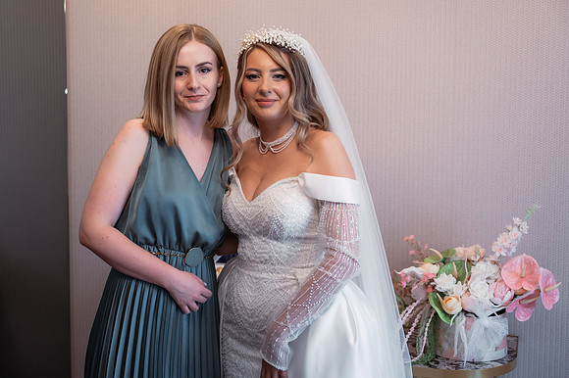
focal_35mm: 46
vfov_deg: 29.5
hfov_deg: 43.1
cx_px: 260
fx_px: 719
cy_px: 173
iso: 640
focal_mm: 42
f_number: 2.8
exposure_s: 1/200
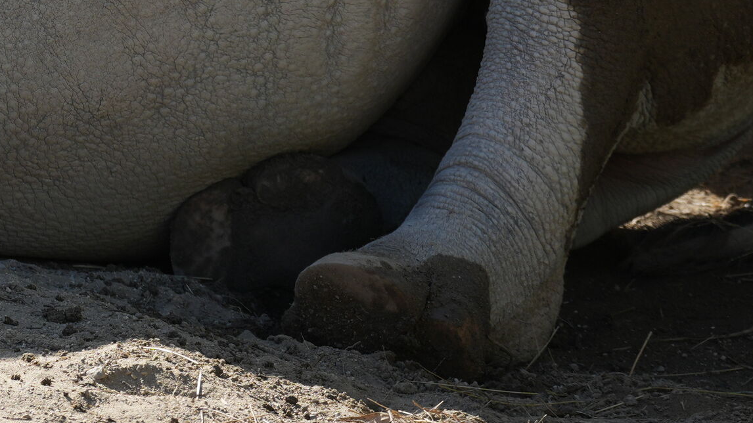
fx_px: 15770
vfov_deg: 1.5
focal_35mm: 790
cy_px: -97
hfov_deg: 2.7
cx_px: -510
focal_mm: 200
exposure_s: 1/640
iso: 200
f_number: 4.5
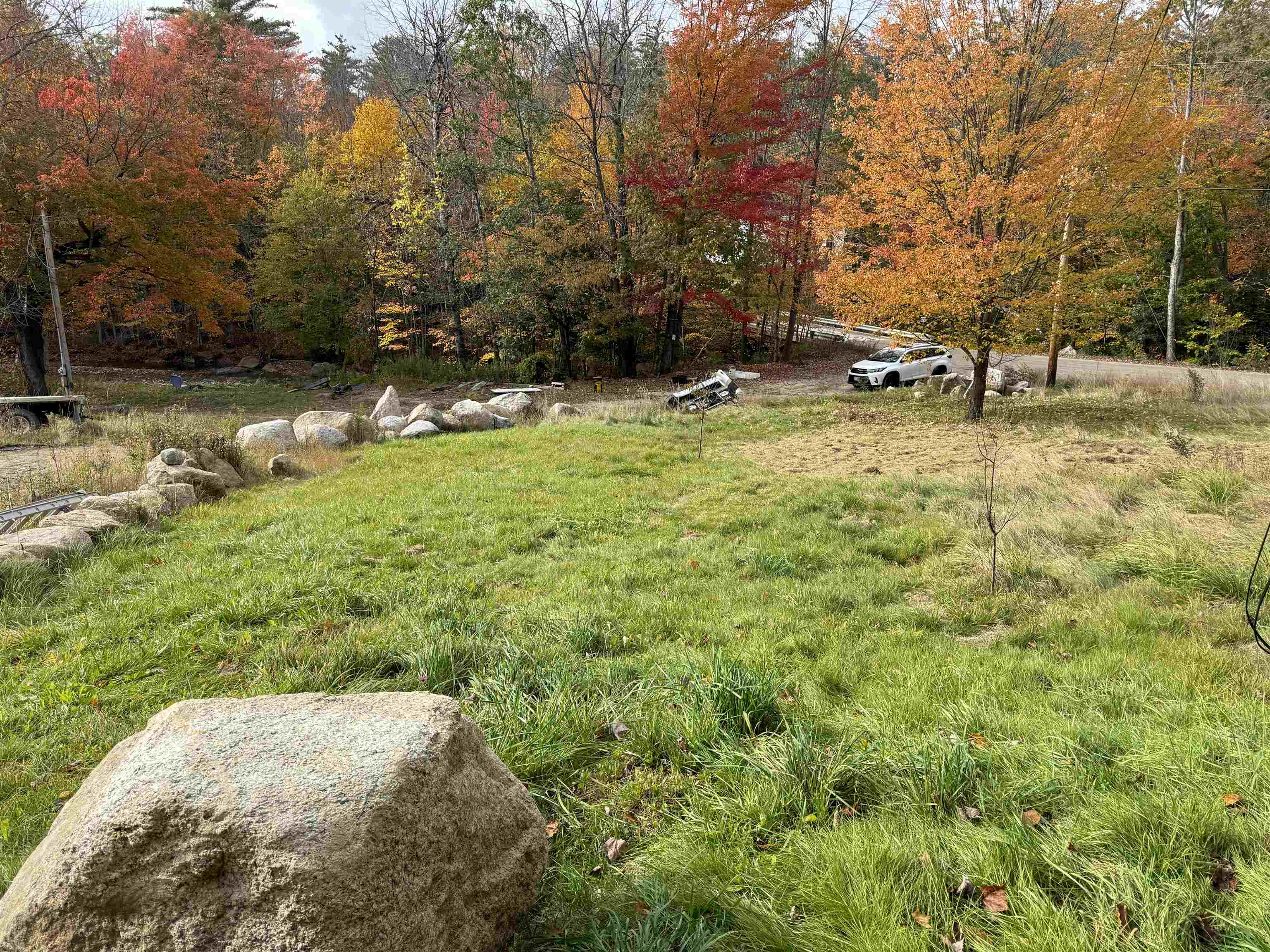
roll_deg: -2.1
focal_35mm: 24
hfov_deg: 71.6
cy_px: 476
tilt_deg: -16.1
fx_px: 881
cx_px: 635
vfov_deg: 56.8
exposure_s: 1/1395
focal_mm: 6.86
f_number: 1.78
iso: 80
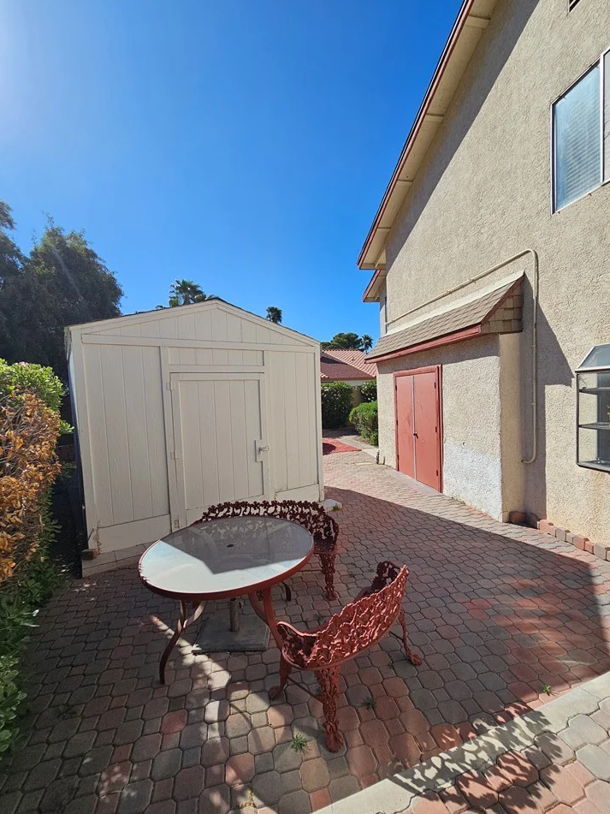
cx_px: 313
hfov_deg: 85.6
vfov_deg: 102.1
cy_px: 415
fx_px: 329
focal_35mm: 14
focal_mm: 2.2
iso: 50
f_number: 2.2
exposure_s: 1/3455
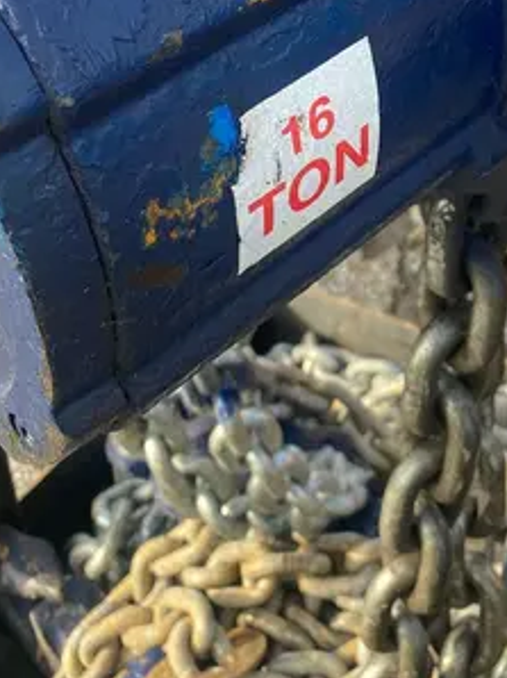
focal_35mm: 64
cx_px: 425
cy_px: -15
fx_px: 1252
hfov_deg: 22.5
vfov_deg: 28.3
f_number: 1.8
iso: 32
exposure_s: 1/451
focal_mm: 4.25
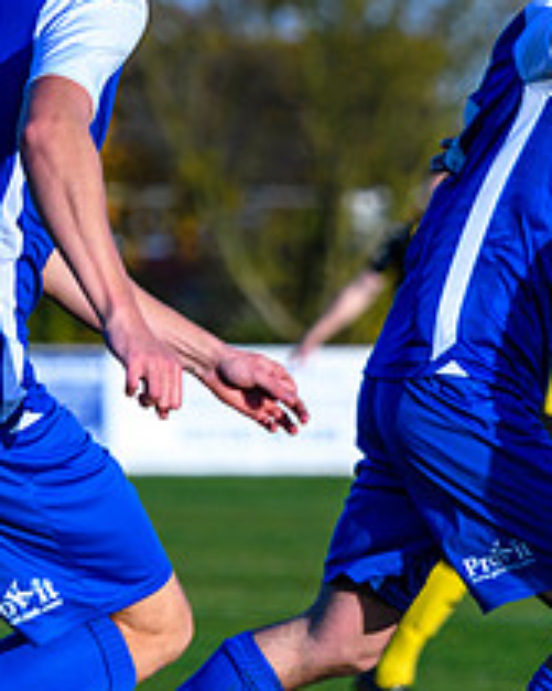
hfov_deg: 2.5
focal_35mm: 625
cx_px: 912
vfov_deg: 3.1
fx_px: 12773
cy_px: 451
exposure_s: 1/2000
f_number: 4
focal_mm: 160
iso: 200
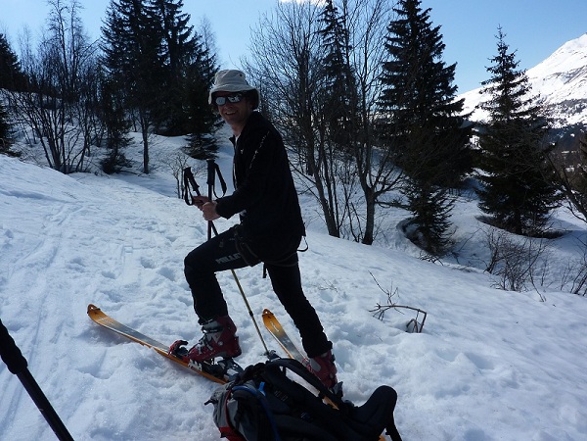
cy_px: 220
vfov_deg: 54.9
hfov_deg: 69.4
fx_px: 424
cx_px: 294
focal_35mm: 25
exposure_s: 1/500
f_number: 5
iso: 80
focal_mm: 4.1
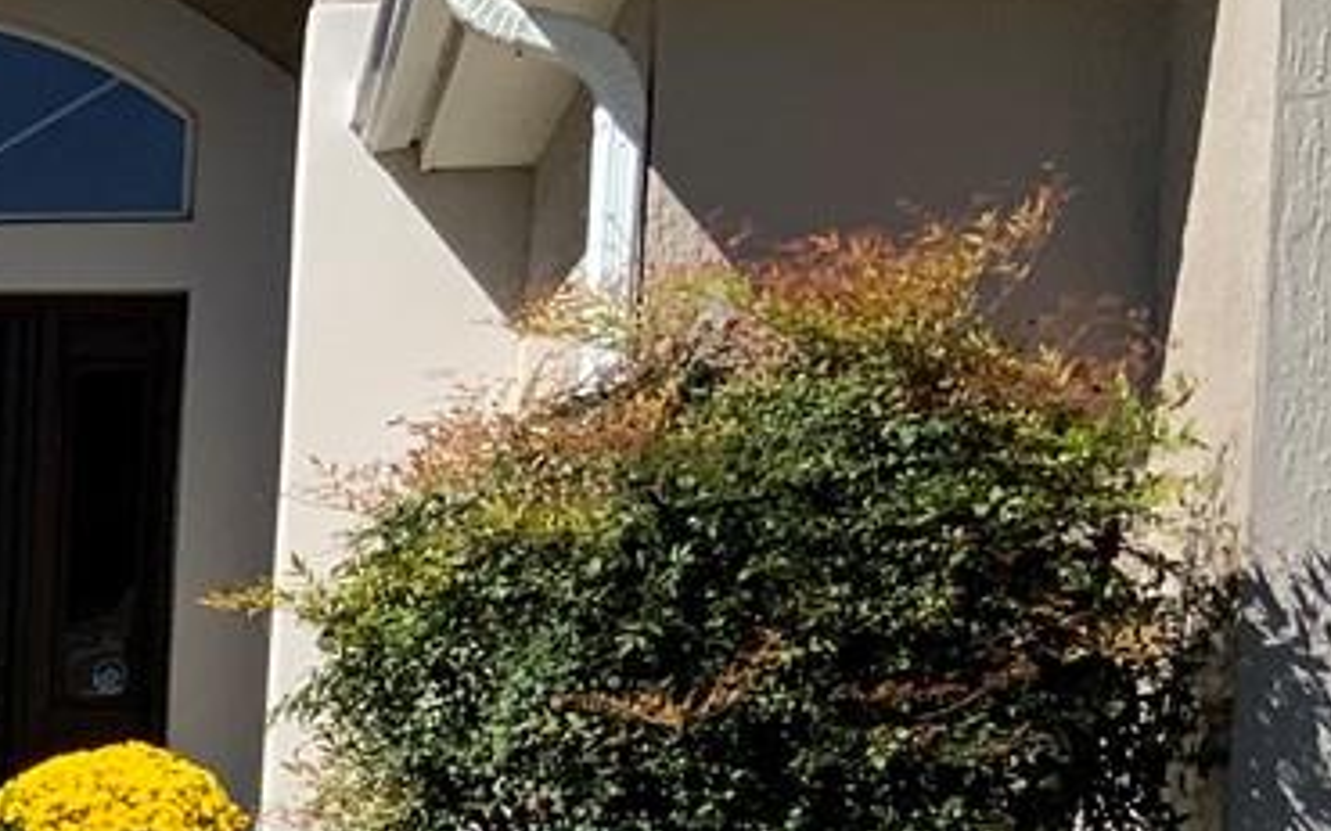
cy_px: 1270
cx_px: -889
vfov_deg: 9.6
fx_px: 4823
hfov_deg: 14.3
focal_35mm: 133
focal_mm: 3
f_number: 1.8
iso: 16
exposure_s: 1/2667
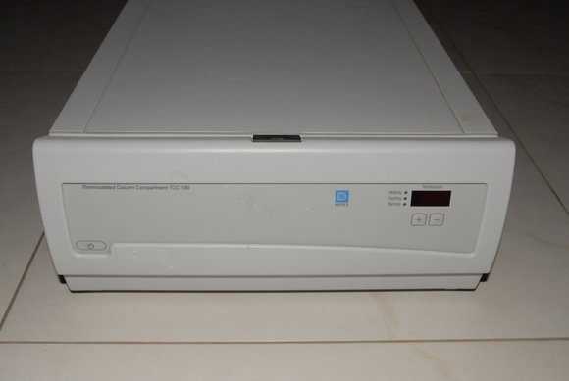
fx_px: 618
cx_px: 284
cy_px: 190
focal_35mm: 39
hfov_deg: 49.5
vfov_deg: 34.3
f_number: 10
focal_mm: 26
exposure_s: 1/100
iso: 800
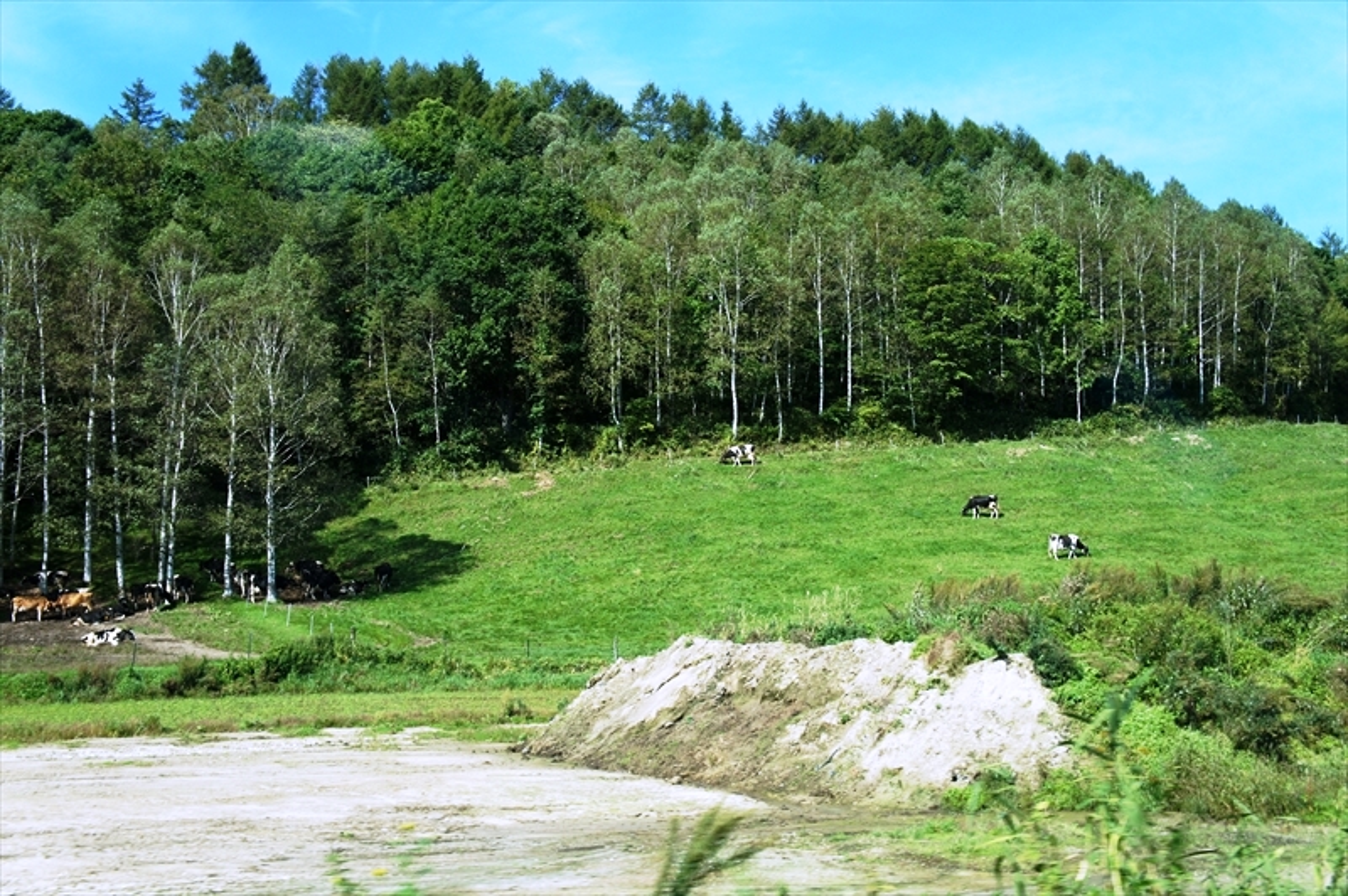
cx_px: 674
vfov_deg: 31.8
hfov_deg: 46.4
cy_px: 448
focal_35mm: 42
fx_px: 1571
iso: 200
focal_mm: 28
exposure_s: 1/400
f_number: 6.3
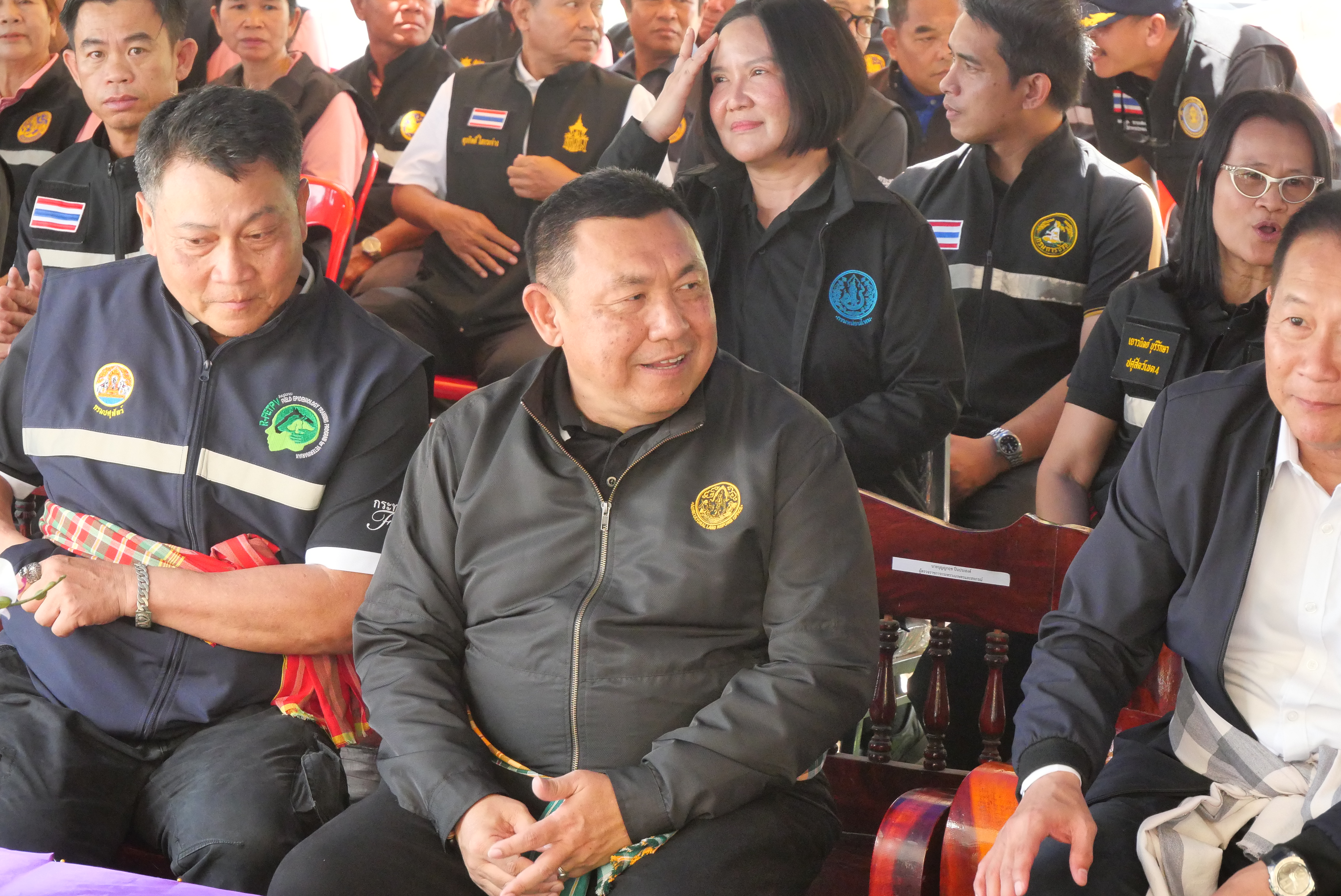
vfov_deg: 12.5
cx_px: 670
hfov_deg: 18.6
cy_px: 448
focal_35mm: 110
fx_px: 4100
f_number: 6.3
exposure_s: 1/250
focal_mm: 53
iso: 3200
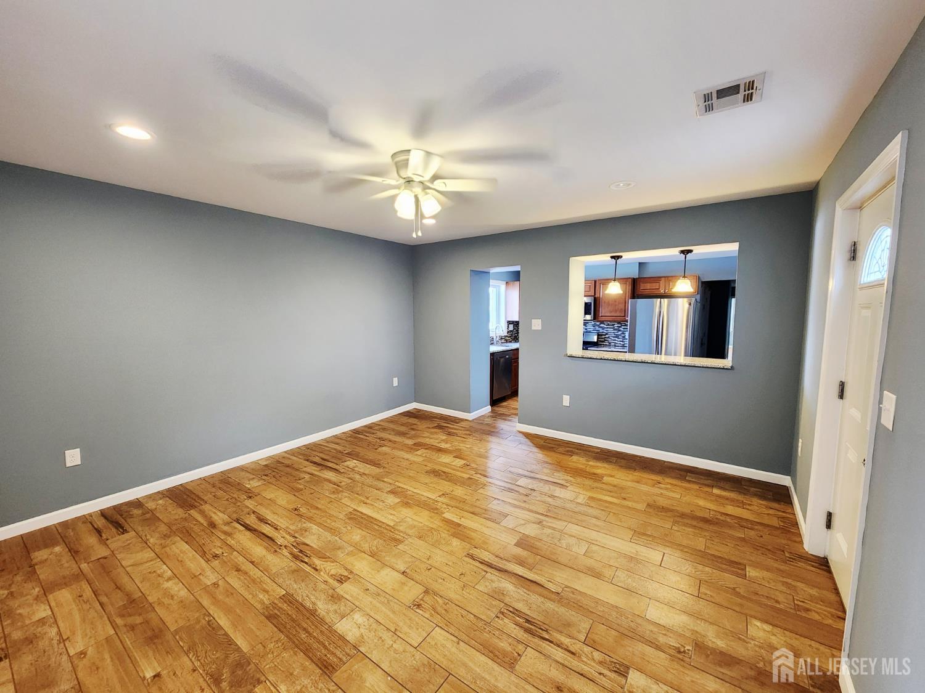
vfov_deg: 89.9
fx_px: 347
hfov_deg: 106.2
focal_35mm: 13
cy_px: 346
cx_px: 462
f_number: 2.2
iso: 320
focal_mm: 2.2
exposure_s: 1/60.2
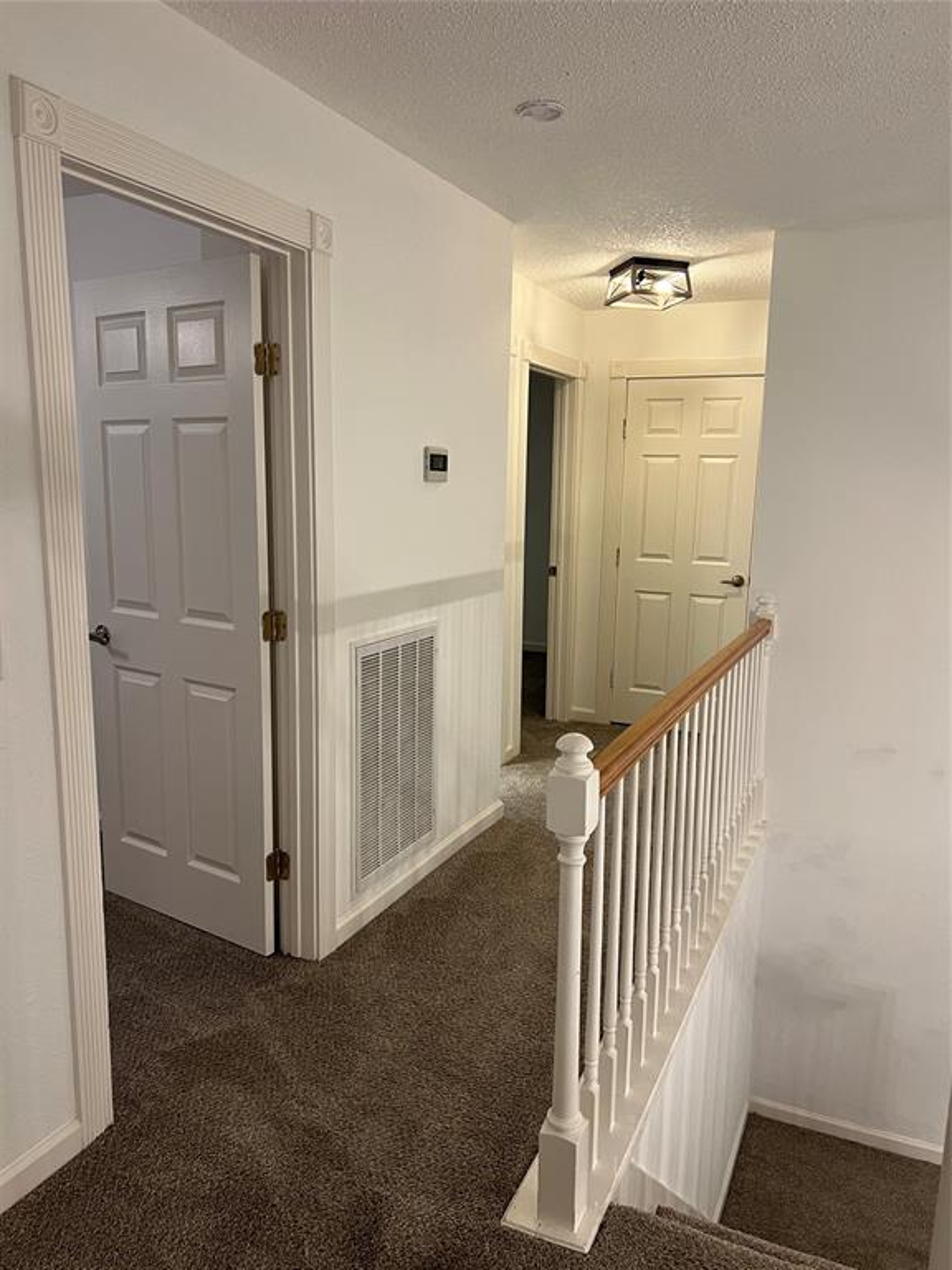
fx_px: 953
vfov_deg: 67.3
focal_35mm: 26
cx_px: 476
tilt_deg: -8.8
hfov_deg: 53.1
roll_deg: -1.2
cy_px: 635
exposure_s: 1/60
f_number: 1.5
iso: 80
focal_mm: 5.7
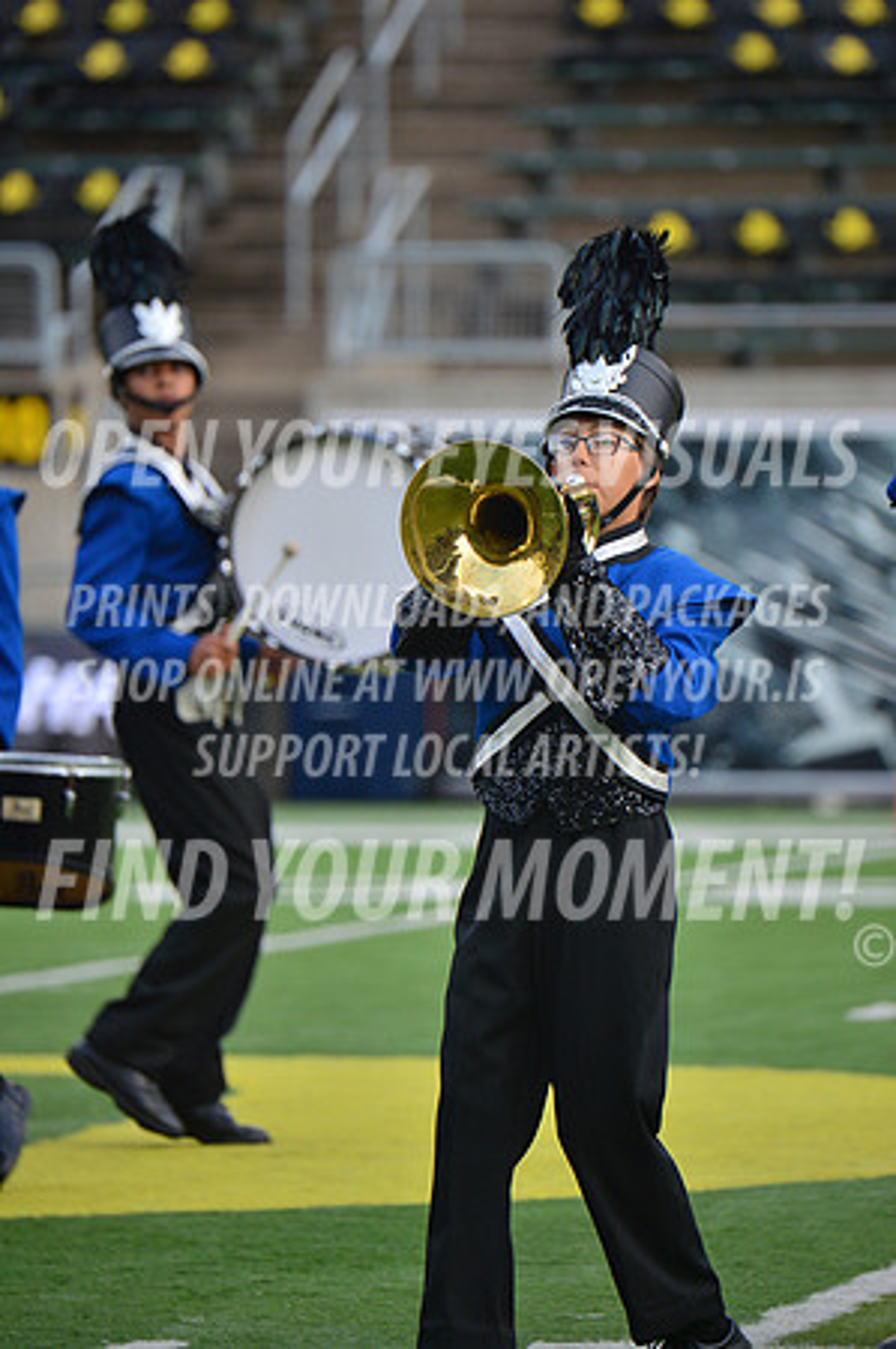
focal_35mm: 370
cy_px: 674
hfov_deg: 3.7
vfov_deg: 5.6
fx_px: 13844
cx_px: 448
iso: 400
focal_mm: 370
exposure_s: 1/800
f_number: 5.6
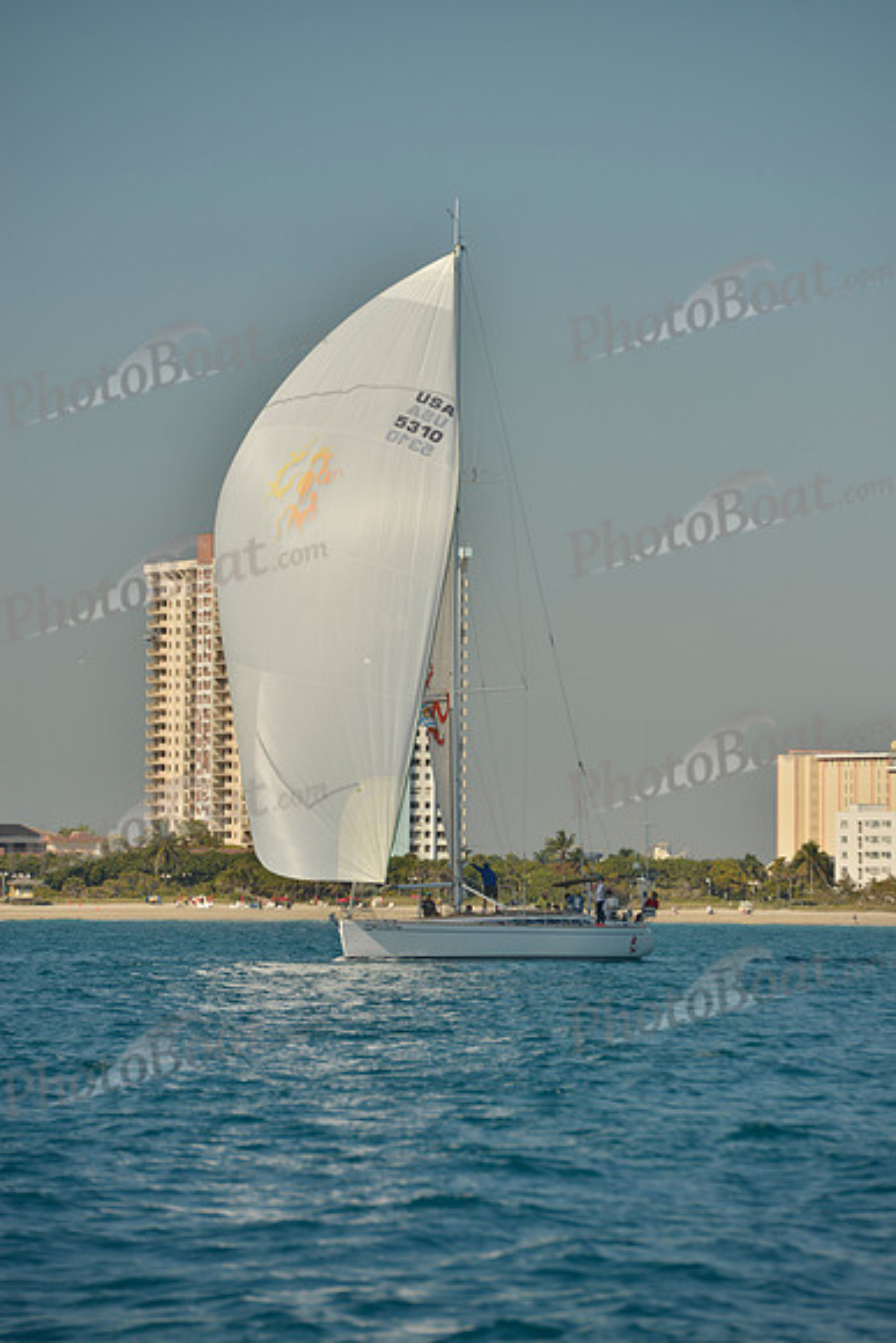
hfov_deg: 6.9
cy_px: 672
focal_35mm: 200
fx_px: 7462
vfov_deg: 10.3
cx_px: 448
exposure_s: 1/640
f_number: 8
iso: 200
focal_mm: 200
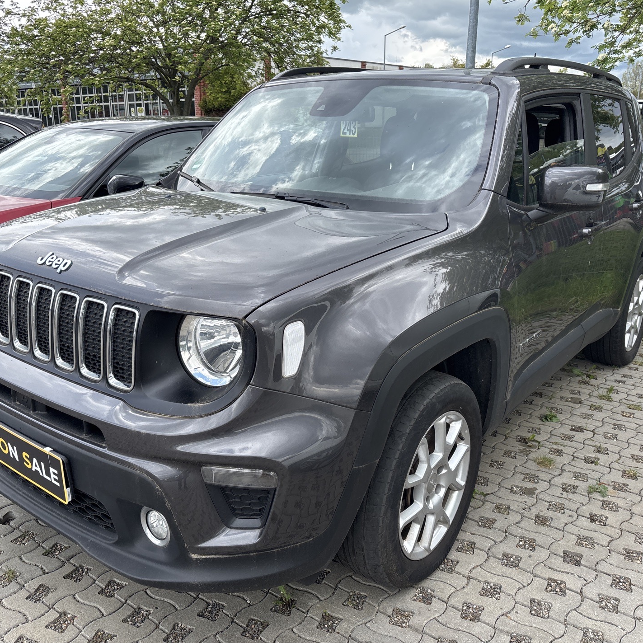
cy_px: 320
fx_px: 651
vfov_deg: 52.5
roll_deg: +0.7
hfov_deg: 52.5
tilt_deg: -16.9
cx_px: 298
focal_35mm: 31
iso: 50
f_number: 1.6
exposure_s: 1/1007
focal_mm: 5.96
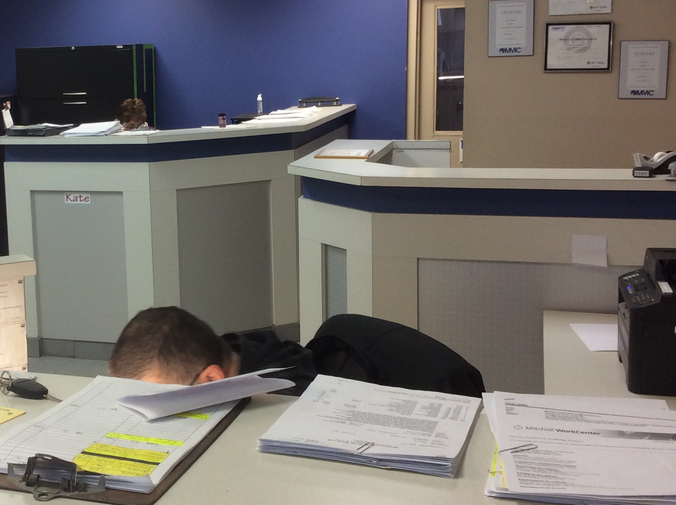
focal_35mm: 56
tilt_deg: -8.5
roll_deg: +0.5
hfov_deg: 33.6
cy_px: 186
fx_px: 1092
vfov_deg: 25.9
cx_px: 161
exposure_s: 1/24
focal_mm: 3.3
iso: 32
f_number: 2.4
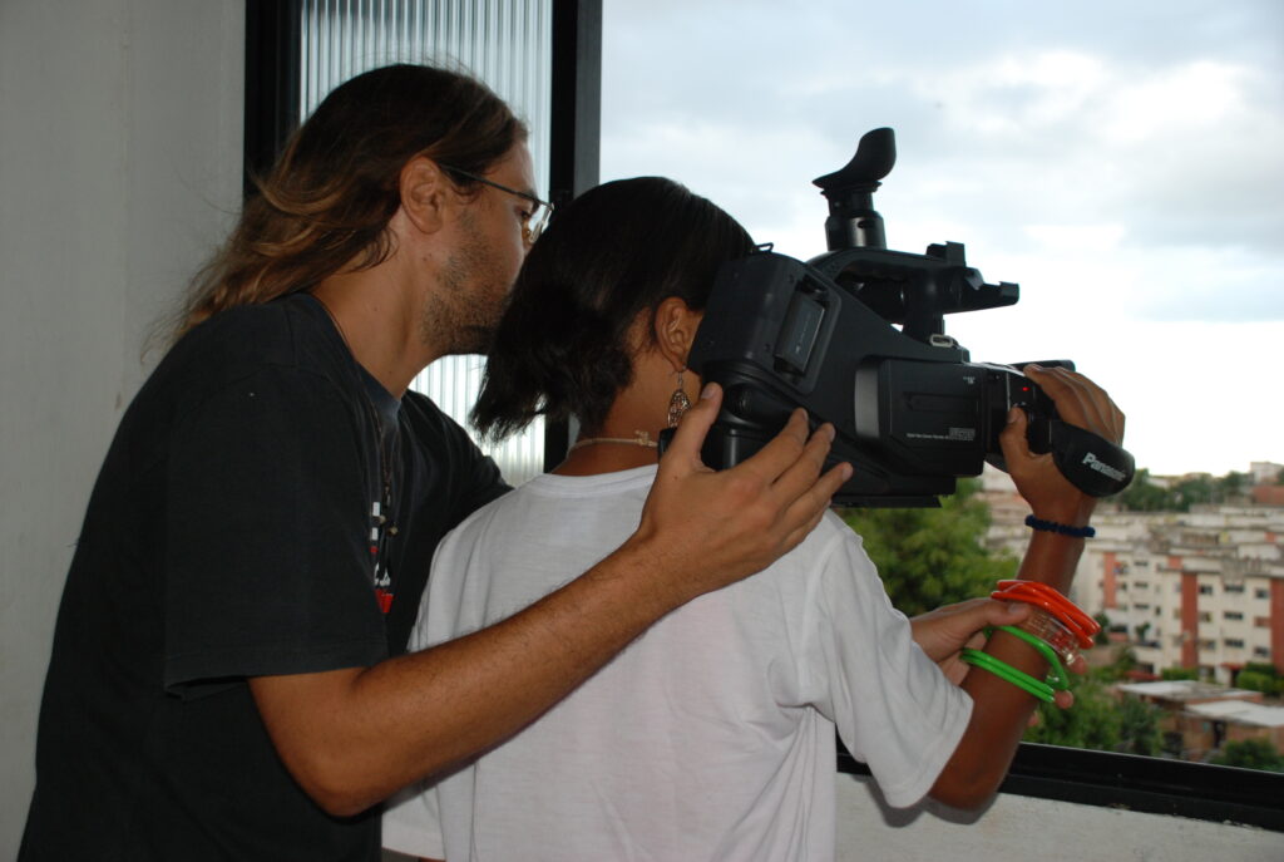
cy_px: 431
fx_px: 1501
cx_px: 642
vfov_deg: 32.0
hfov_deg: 46.3
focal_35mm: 42
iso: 400
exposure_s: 1/60
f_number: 4
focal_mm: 28
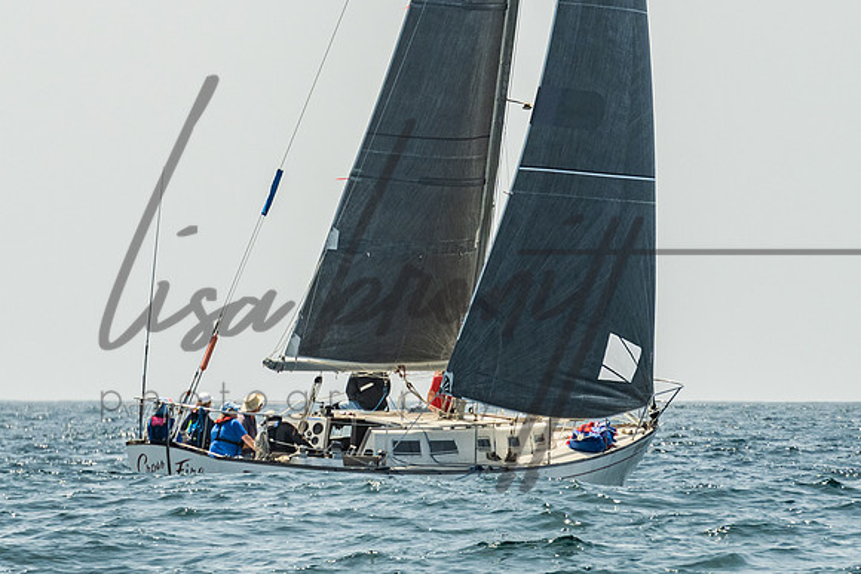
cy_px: 152
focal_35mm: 536
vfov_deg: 2.6
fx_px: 12814
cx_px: 275
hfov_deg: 3.8
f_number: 6.3
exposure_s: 1/1000
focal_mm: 200
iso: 320
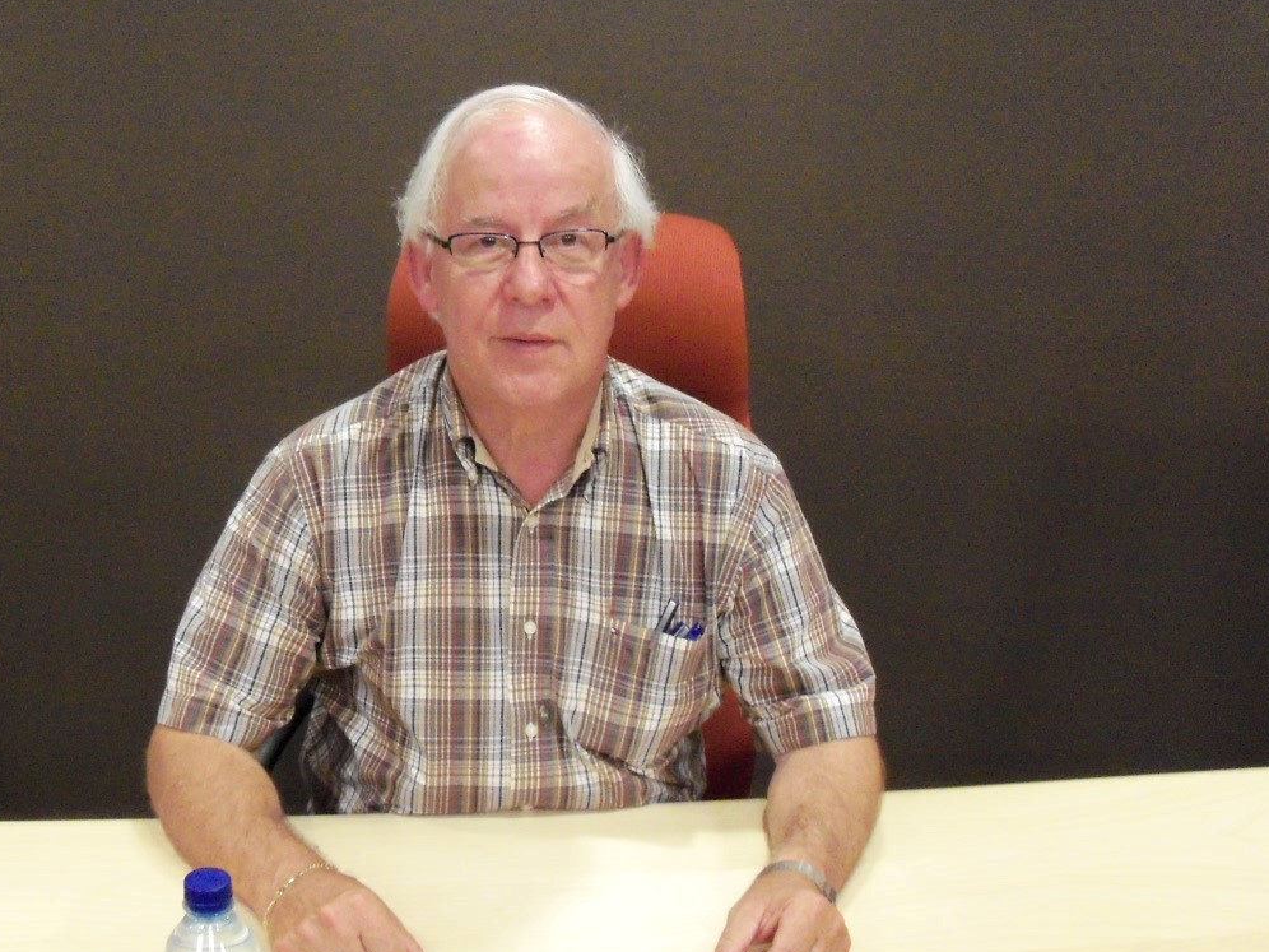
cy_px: 539
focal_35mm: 45
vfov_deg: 32.1
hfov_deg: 41.8
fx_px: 1650
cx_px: 478
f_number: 3
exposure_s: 1/25
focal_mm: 6.3
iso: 400
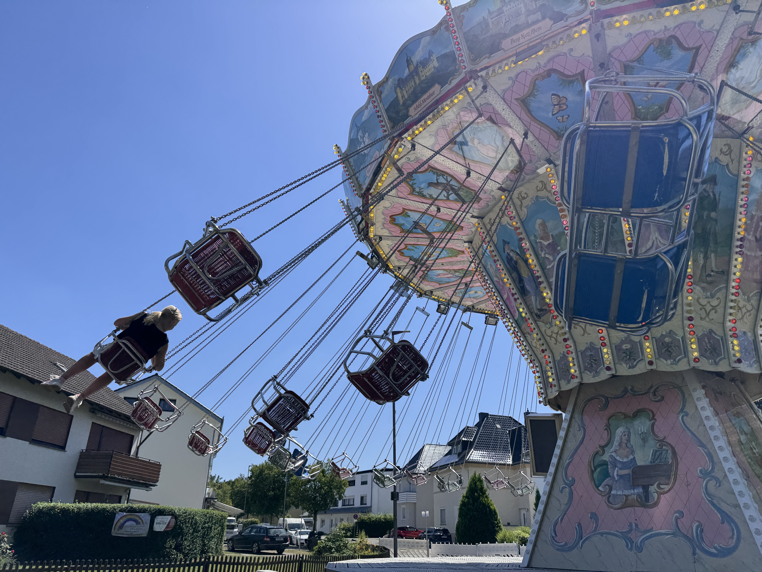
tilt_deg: +24.9
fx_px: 528
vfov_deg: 56.8
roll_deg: -0.5
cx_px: 381
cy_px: 286
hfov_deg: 71.6
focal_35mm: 24
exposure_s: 1/5814
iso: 80
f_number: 1.78
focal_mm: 6.76
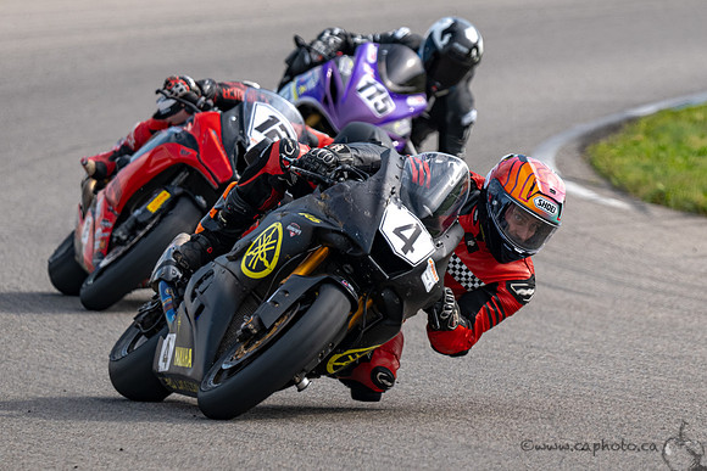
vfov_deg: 2.1
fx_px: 13108
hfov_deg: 3.1
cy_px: 173
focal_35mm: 667
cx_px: 354
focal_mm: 400
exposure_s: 1/1250
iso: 320
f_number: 6
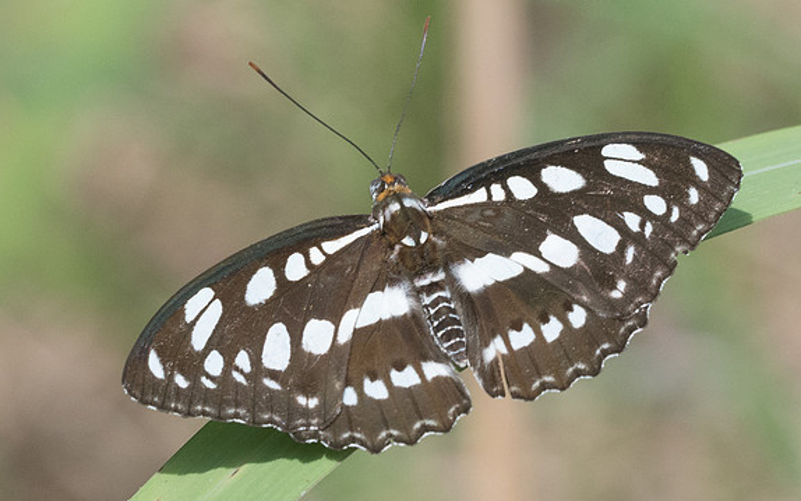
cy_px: 147
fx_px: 11725
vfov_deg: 2.4
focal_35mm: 537
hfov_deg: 3.9
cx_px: 389
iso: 1000
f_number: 10
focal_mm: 150
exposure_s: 1/1000
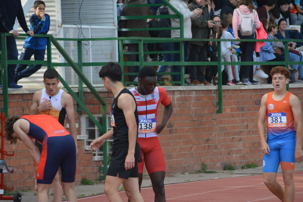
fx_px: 2525
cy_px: 101
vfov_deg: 4.6
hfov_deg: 6.9
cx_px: 152
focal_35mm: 300
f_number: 6.3
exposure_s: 1/500
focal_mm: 200
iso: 800
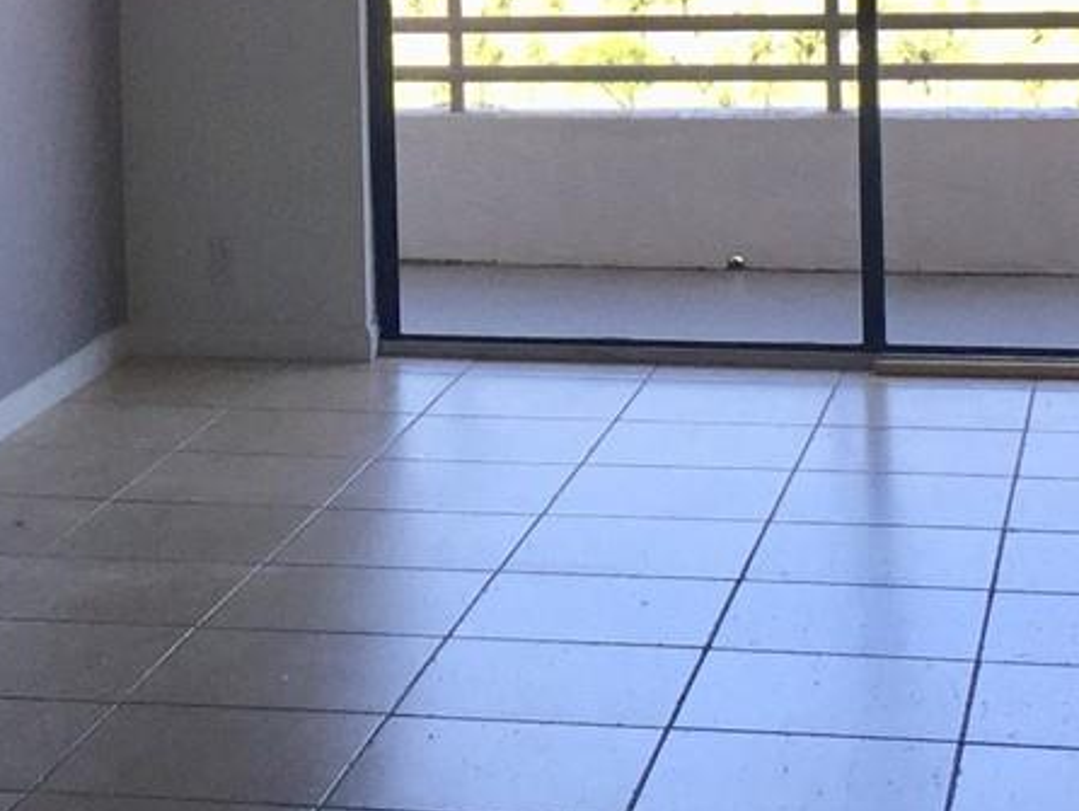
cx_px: 327
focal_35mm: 104
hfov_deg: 18.8
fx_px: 3243
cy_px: -167
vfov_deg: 13.8
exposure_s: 1/120
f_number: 2.2
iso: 50
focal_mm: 4.15
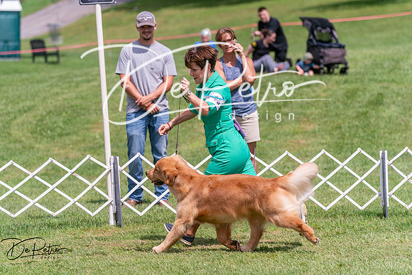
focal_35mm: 179
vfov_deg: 7.7
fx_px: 2049
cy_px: 138
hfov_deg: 11.5
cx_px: 206
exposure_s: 1/1600
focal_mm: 179
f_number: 4.5
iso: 250
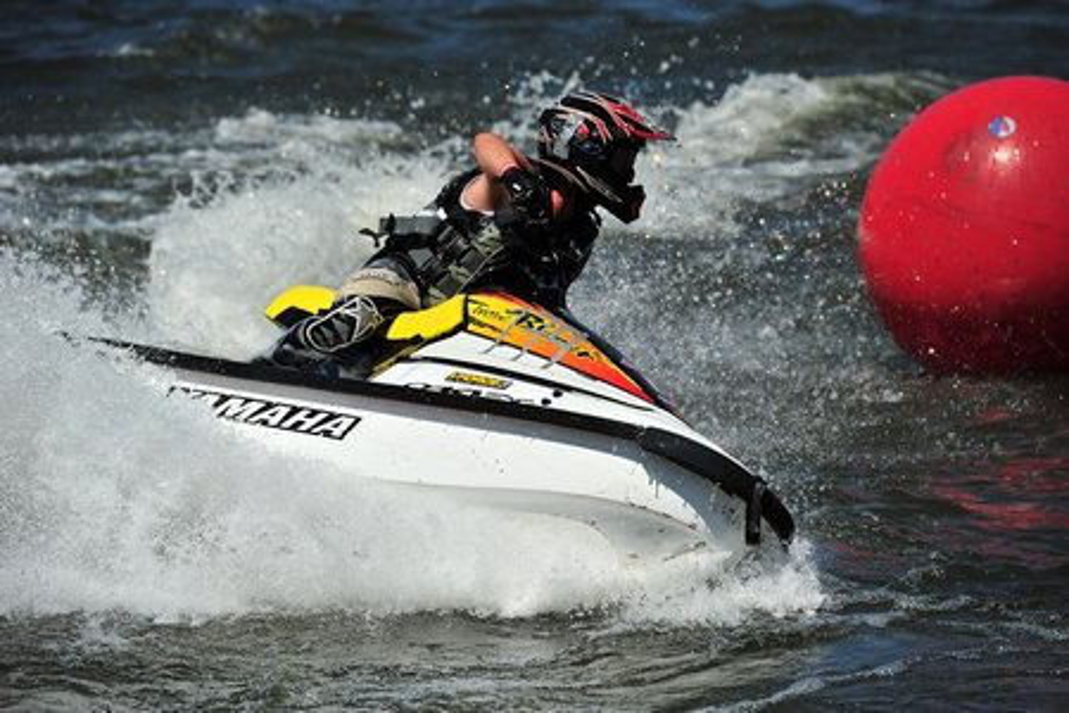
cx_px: 534
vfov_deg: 6.9
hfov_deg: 10.3
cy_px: 356
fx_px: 5938
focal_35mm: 200
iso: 200
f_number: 5.6
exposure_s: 1/2500
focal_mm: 200
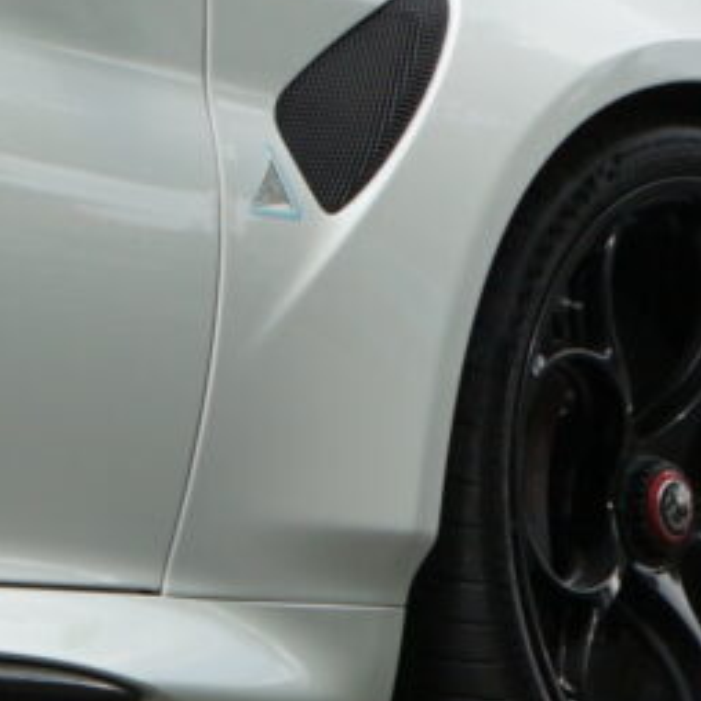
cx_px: -1769
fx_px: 10195
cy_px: -46
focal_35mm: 445
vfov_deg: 3.9
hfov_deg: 3.8
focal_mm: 52
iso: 100
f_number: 8
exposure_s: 1/125
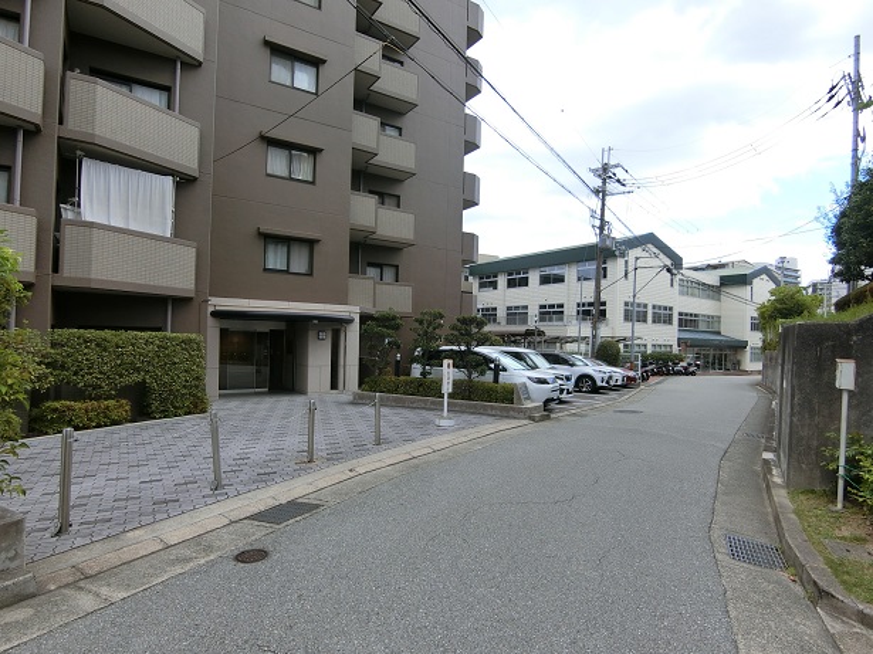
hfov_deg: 84.7
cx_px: 436
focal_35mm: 19
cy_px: 327
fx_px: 479
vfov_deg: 68.7
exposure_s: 1/400
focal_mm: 4.06
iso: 80
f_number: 2.7
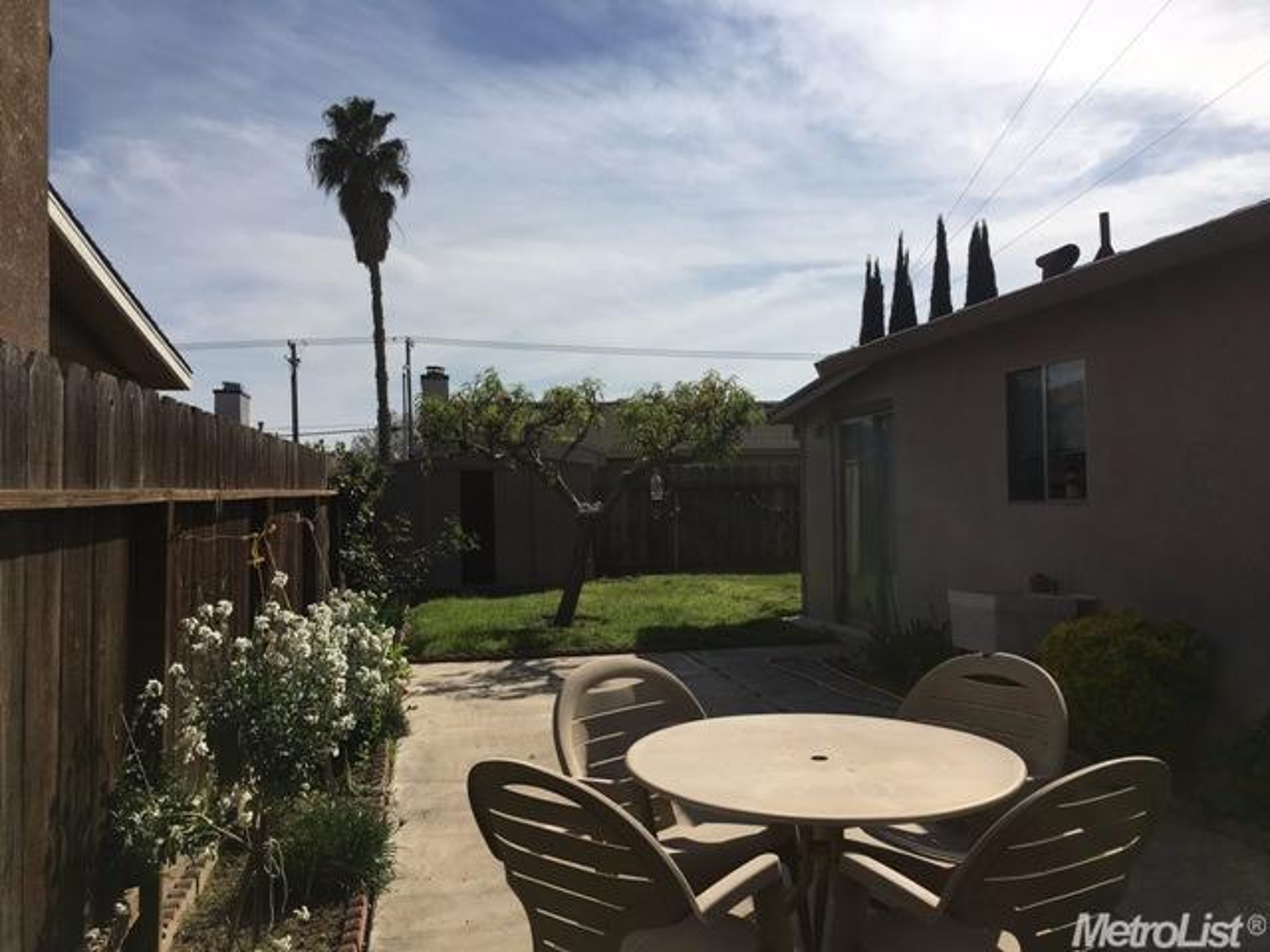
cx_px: 635
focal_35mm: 29
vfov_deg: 48.2
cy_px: 476
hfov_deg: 61.7
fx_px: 1064
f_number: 2.2
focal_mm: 4.15
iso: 25
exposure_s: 1/3663
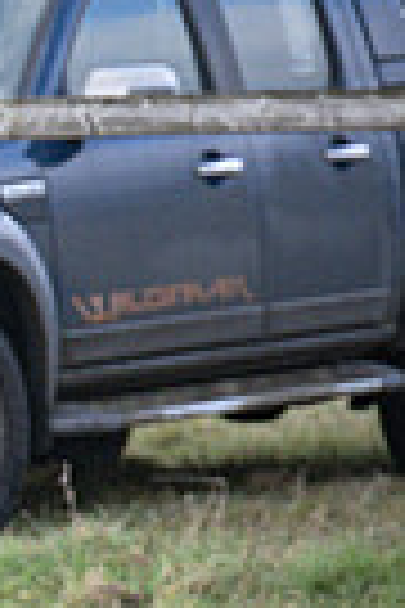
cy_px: 234
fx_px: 9989
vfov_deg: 3.5
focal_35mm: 592
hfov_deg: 2.3
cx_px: -687
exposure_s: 1/1600
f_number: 4
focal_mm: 70
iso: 400
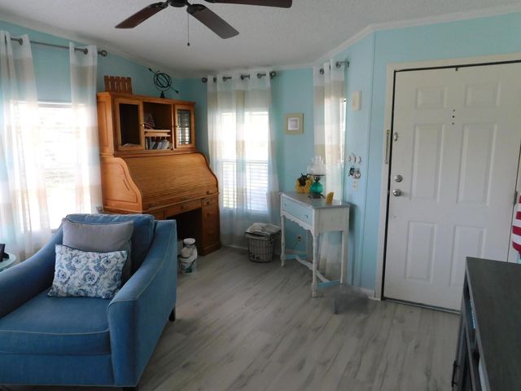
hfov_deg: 73.9
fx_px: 346
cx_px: 260
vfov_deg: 58.9
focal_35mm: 23
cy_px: 196
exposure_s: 1/50
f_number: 3
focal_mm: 4
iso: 125
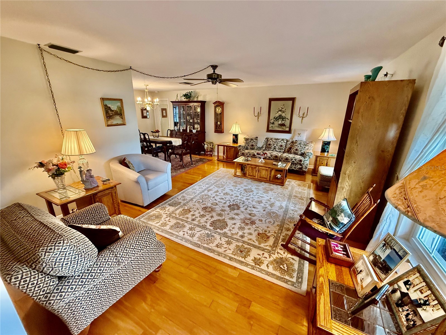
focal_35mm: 14
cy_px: 168
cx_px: 223
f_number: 2.2
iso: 500
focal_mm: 2.22
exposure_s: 1/120
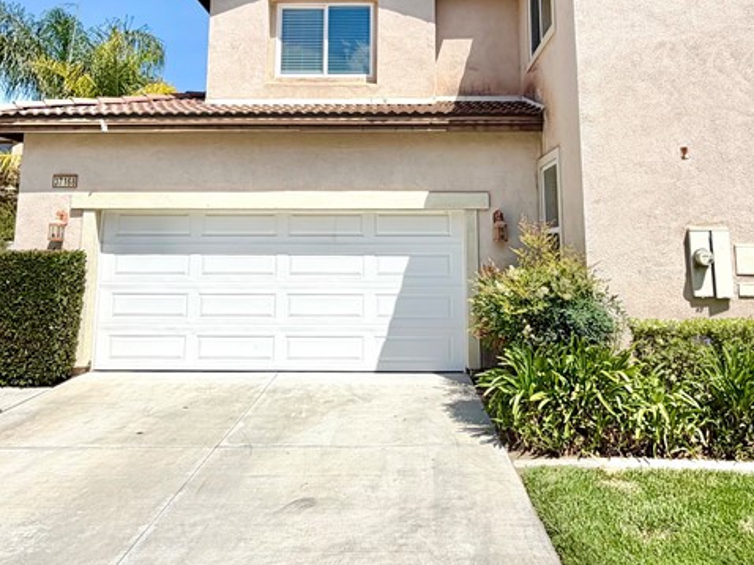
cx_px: 404
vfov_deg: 45.1
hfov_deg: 59.9
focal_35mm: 30
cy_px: 140
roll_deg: -0.6
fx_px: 653
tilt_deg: +9.0
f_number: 2.2
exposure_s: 1/1105
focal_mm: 2.22
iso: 20
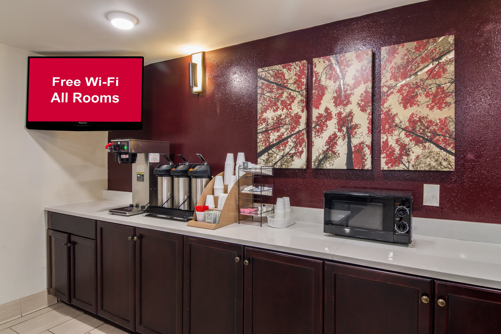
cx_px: 250
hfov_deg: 81.2
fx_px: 292
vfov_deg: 59.5
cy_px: 167
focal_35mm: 21
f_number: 8
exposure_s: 1/2.5
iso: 320
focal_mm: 14
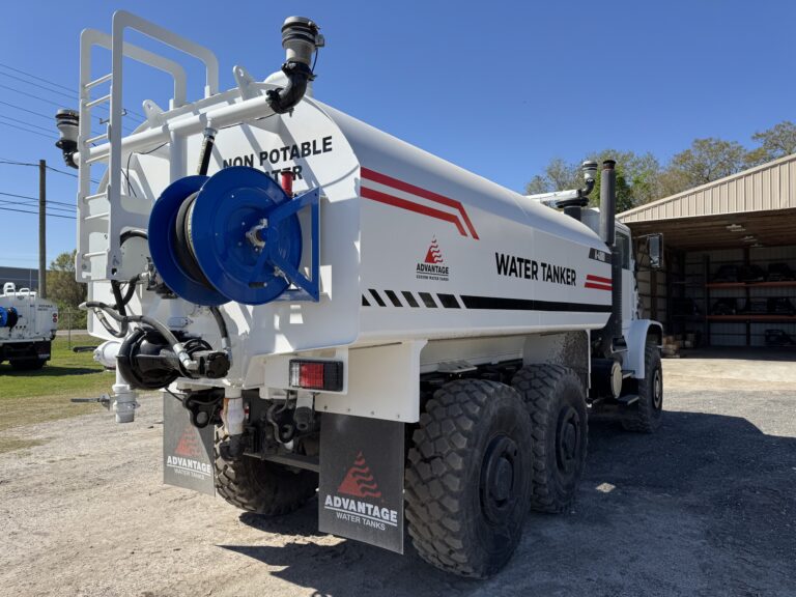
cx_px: 398
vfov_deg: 56.8
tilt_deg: +1.0
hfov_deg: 71.6
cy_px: 298
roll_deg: -0.3
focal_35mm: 24
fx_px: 552
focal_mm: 6.76
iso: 80
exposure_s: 1/4310
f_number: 1.78
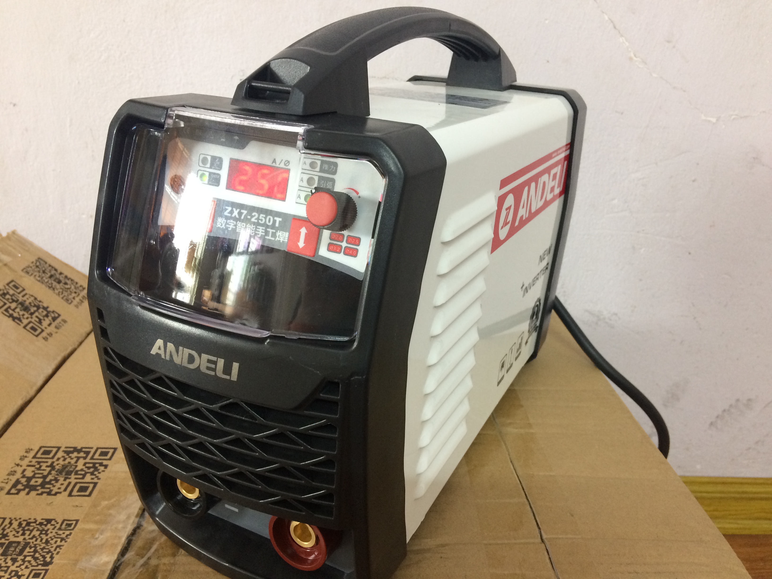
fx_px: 647
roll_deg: -2.8
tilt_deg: -21.6
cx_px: 386
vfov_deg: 48.2
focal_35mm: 29
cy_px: 290
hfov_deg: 61.7
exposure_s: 1/33
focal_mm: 4.15
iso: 160
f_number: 2.2
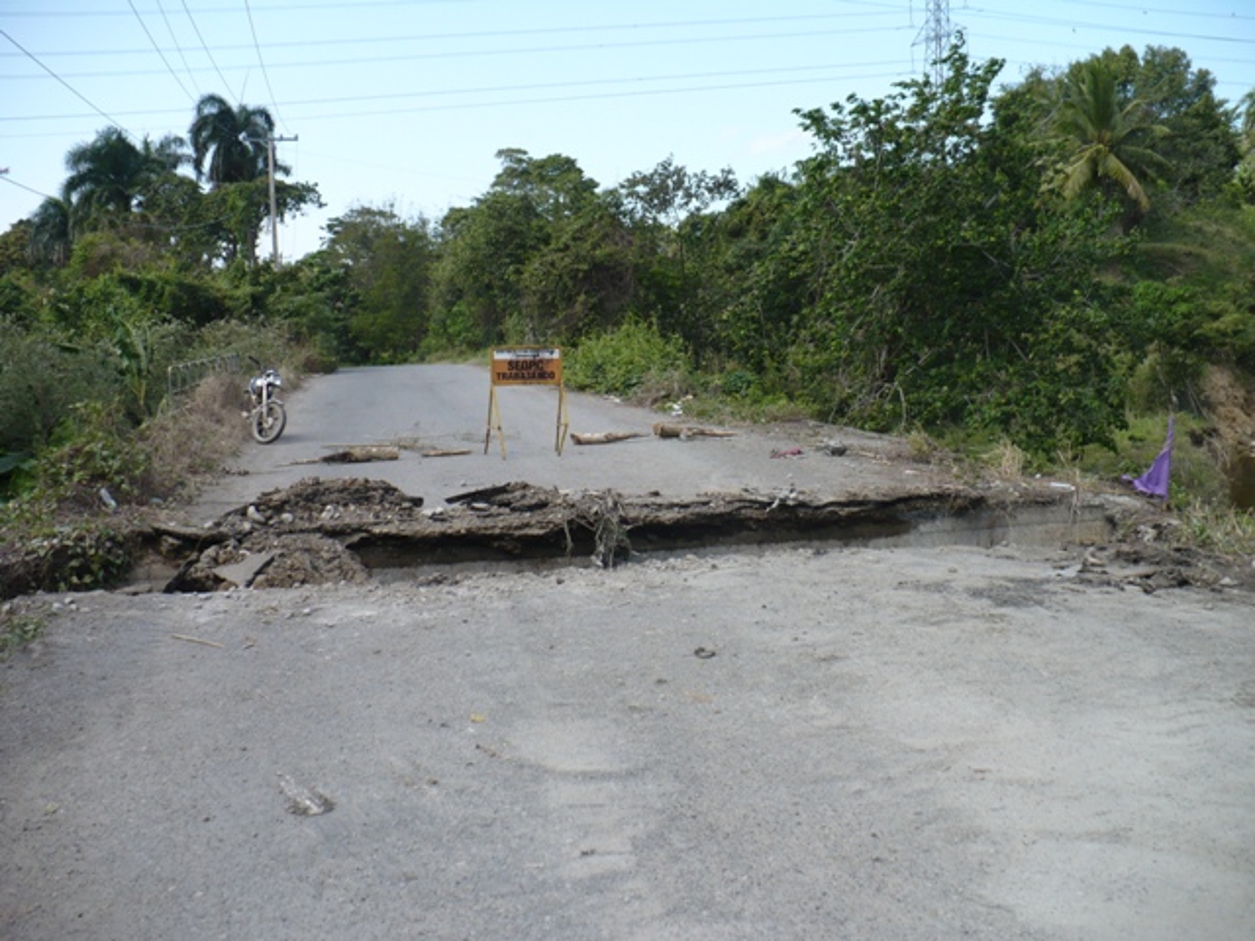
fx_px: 1341
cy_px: 470
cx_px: 628
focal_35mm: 37
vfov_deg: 38.7
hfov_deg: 50.1
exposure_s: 1/500
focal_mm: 6.1
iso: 100
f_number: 2.8
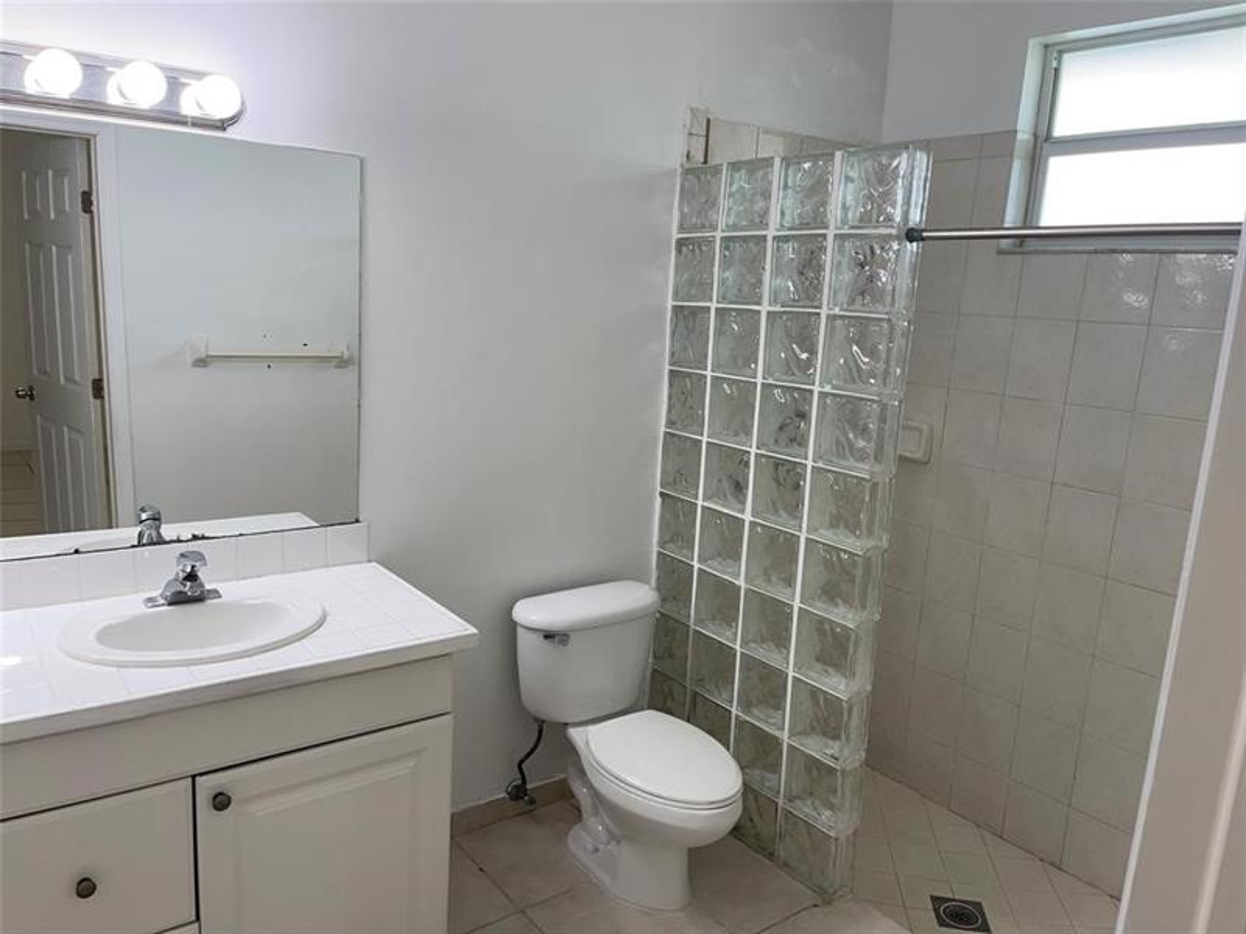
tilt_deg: -12.0
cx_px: 623
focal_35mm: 26
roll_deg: -2.8
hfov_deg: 67.3
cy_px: 467
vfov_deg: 53.1
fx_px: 936
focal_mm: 5.1
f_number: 1.6
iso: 50
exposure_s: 1/120
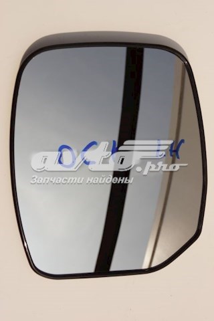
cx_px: 107
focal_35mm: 52
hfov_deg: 25.8
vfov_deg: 37.9
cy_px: 160
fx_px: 468
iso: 100
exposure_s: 1/640
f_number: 9
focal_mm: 35
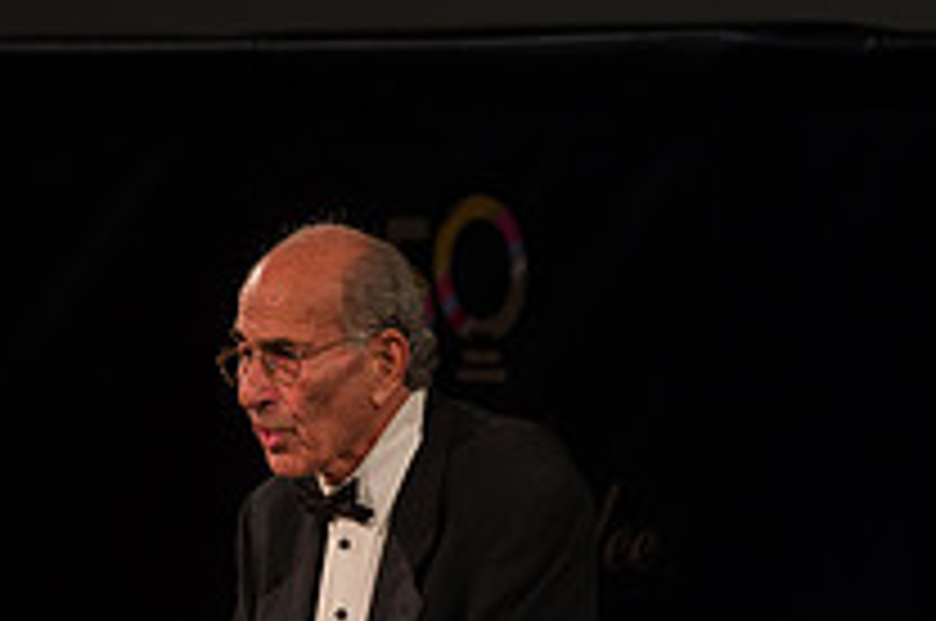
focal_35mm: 558
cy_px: 634
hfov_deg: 3.7
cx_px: 261
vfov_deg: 2.5
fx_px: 14485
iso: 1600
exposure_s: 1/200
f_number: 4
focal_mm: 200
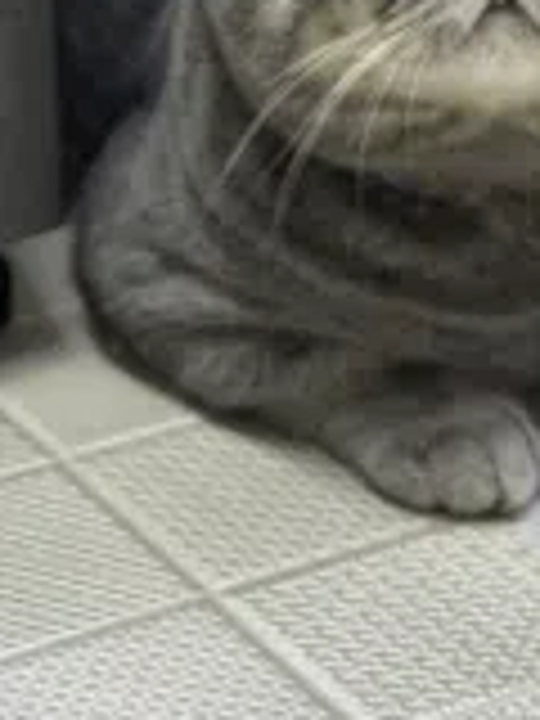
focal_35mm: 192
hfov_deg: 7.7
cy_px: 225
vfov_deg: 10.3
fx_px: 3994
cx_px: 518
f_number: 2.8
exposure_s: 1/33
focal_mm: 9
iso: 200
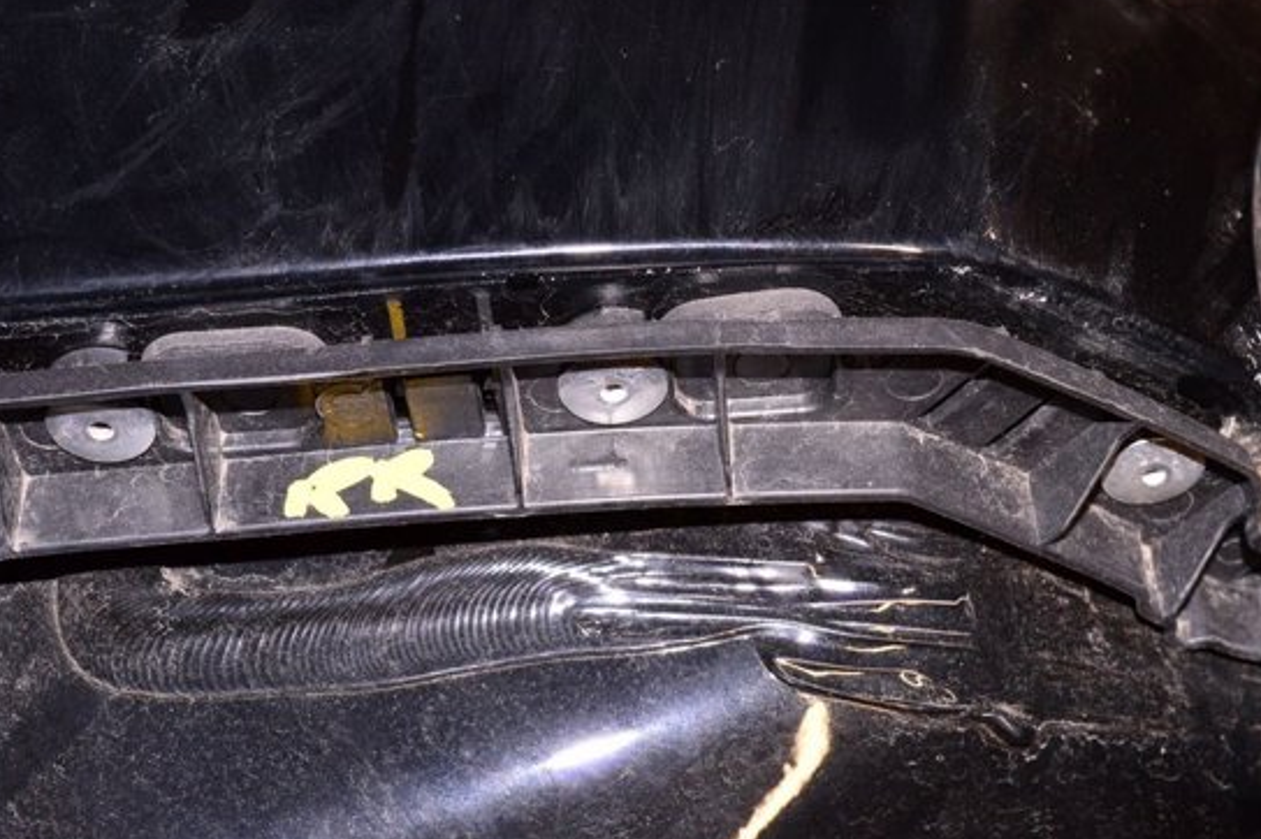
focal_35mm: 67
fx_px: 2345
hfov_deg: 30.1
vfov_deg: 20.3
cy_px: 462
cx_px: 575
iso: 1600
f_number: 8
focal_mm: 38
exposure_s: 1/160
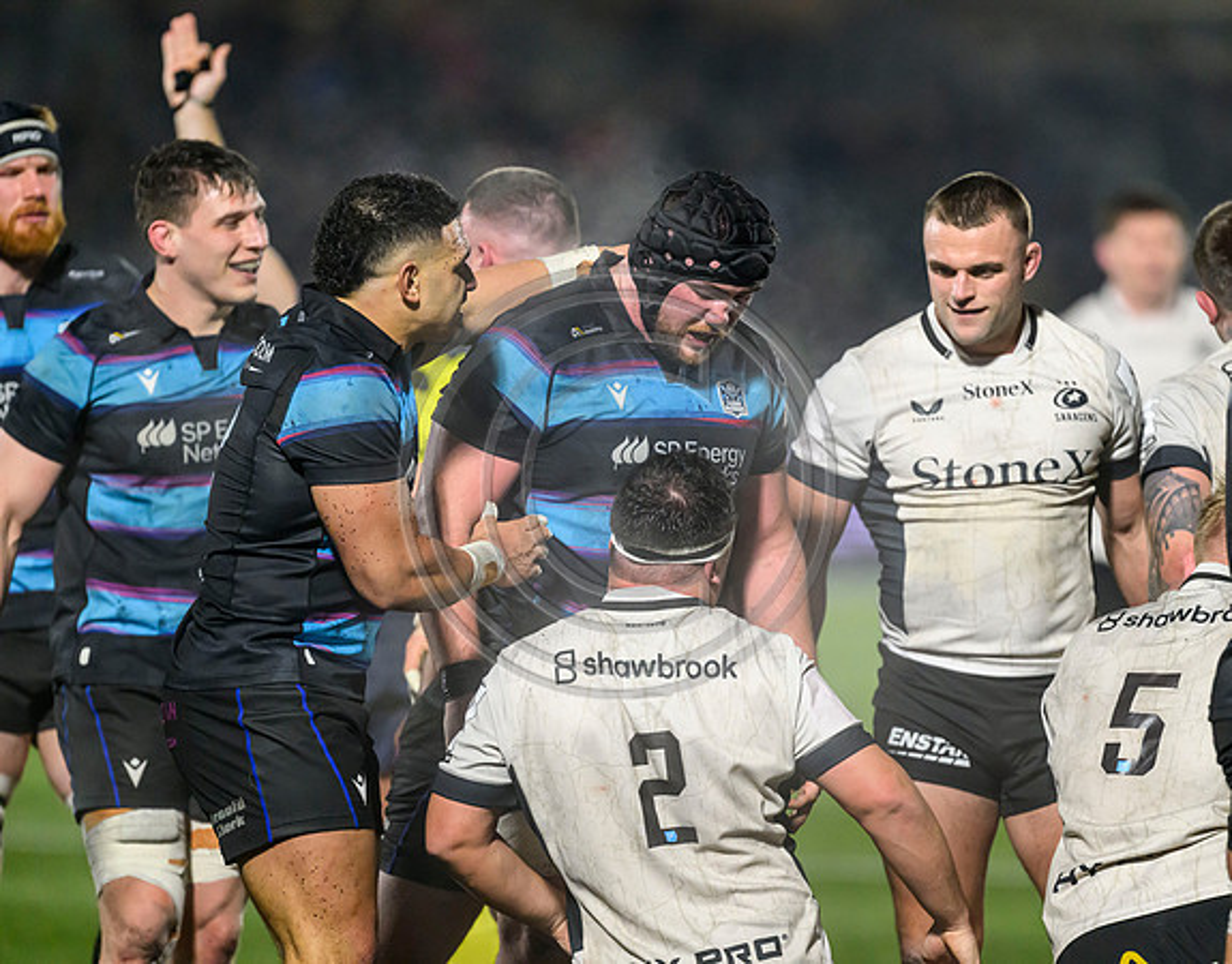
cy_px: 482
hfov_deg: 4.4
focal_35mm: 444
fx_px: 16067
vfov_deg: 3.4
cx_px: 723
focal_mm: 400
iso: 6400
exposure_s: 1/2500
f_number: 3.2
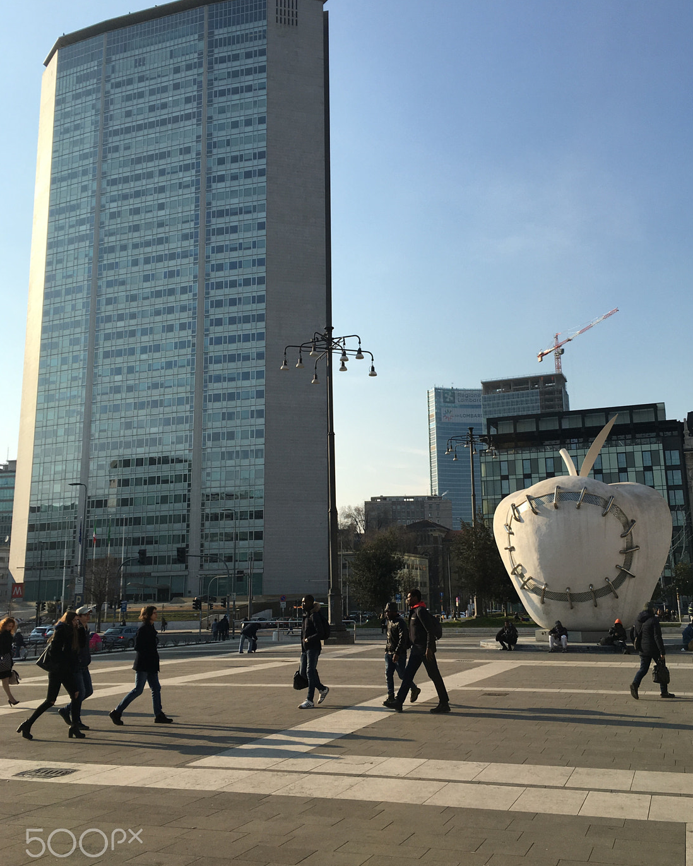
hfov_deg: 44.5
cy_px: 421
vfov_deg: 54.2
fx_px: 846
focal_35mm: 33
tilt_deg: +12.1
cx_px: 365
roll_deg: +1.0
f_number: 2.2
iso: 25
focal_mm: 4.15
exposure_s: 1/1748
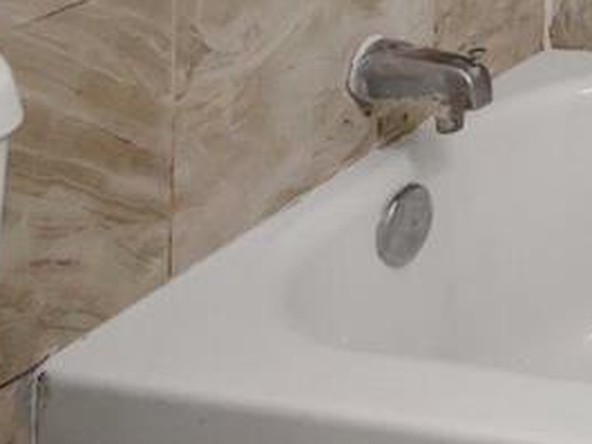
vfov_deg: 13.6
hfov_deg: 16.7
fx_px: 1489
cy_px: -528
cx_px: 1191
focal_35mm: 87
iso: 1000
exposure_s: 1/30
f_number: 8
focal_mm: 10
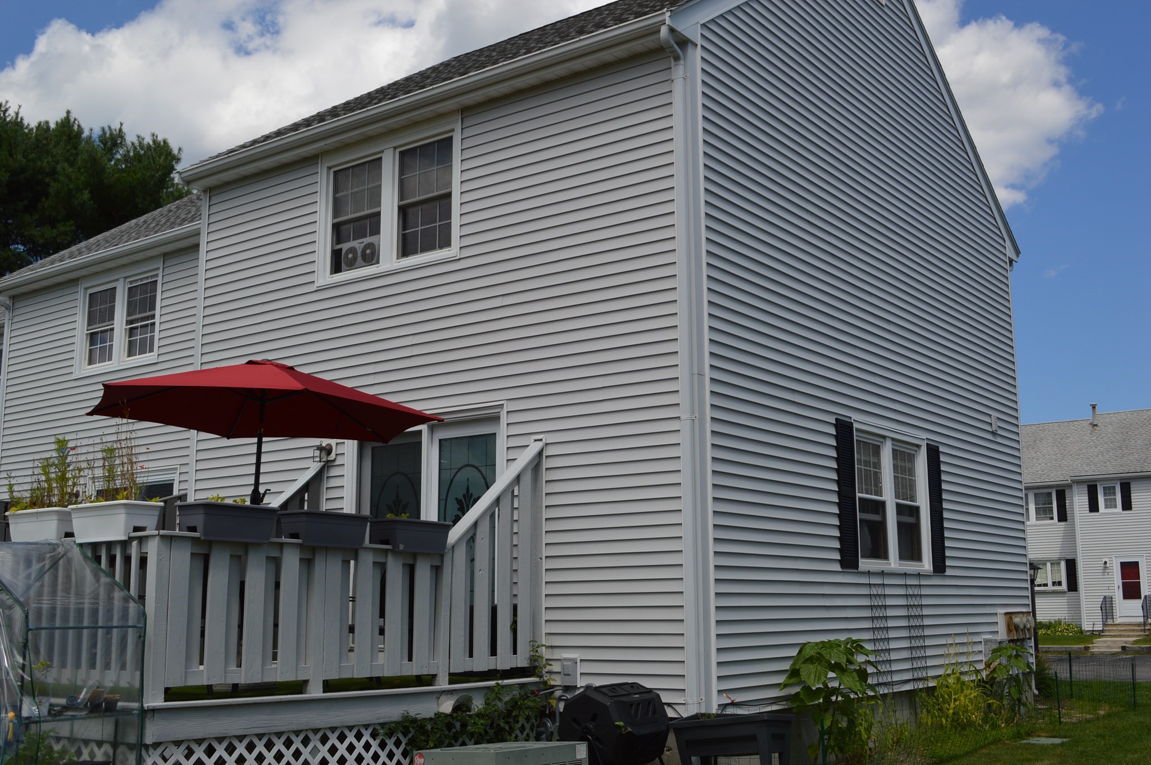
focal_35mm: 39
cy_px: 382
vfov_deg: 34.2
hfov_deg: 49.6
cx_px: 576
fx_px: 1246
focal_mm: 26
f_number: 9
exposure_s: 1/320
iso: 100
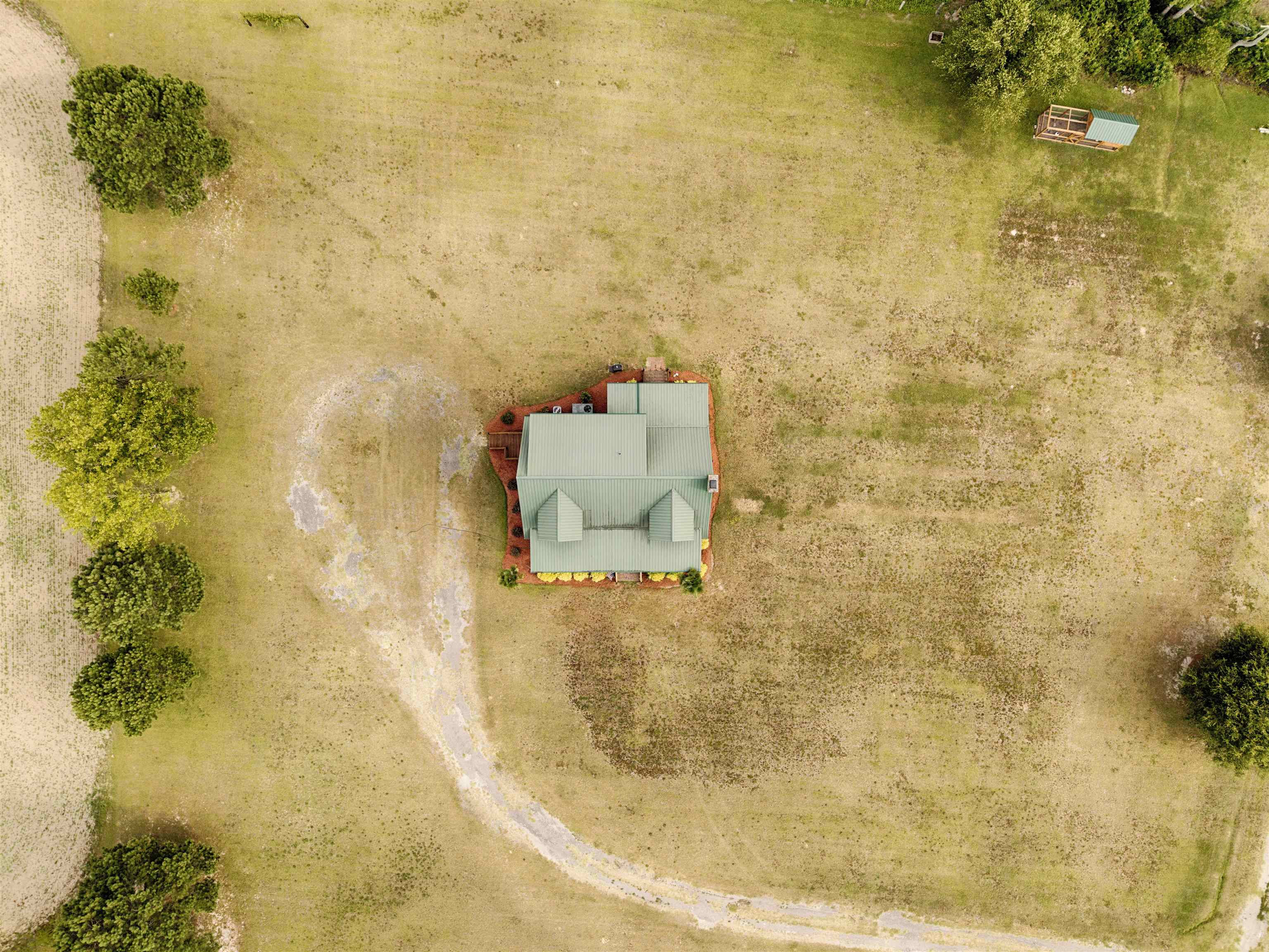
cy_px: 476
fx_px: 880
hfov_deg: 71.6
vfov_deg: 56.8
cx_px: 634
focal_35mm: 24
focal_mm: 8.67
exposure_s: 1/1000
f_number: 1.8
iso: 100
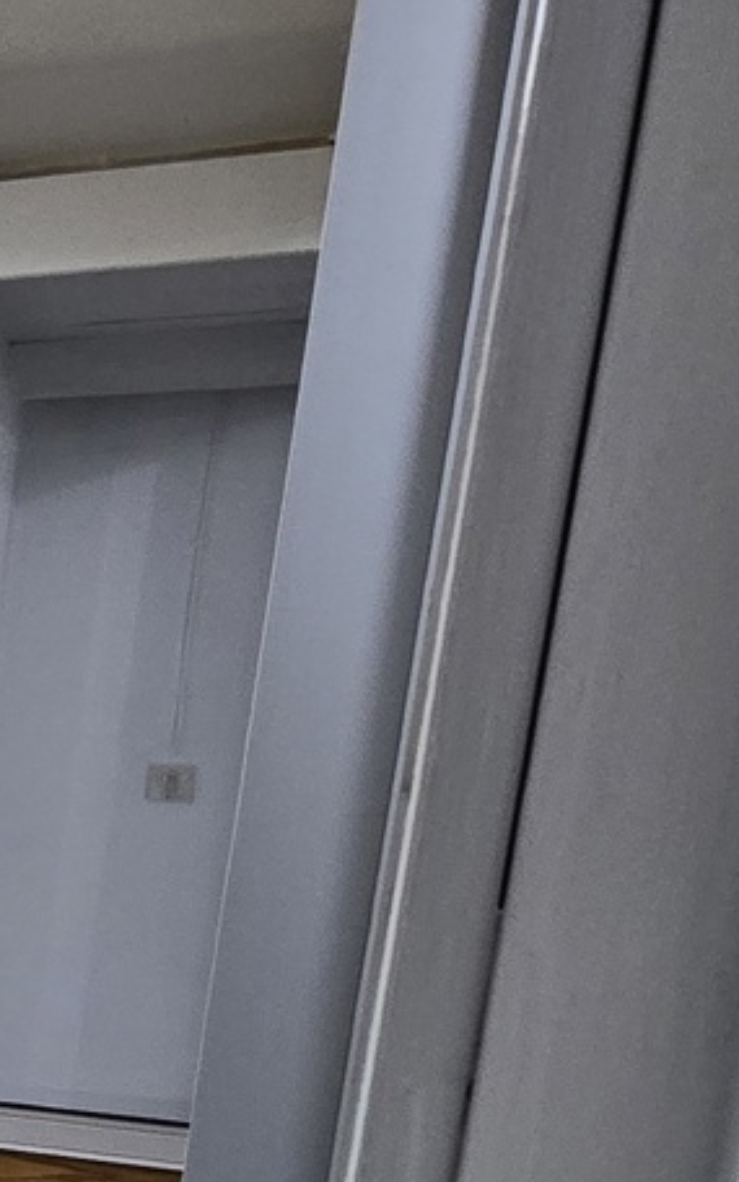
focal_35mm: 58
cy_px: 1034
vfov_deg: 33.5
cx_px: -1141
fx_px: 1869
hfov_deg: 13.8
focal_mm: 2.2
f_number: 2.2
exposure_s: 1/50
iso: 125
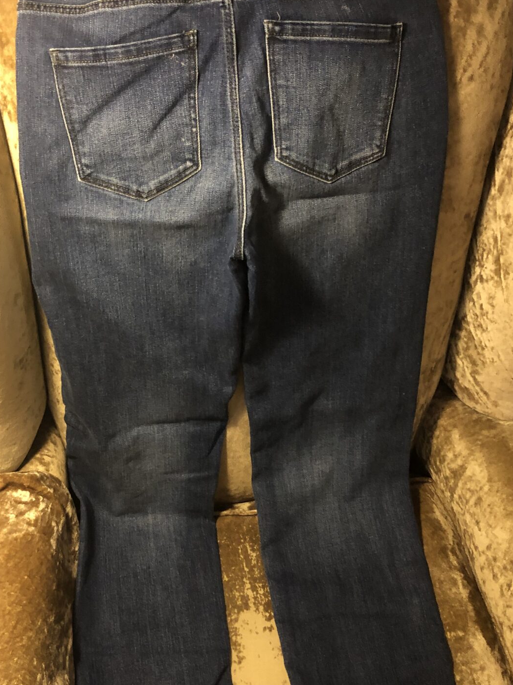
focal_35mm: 41
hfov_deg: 35.0
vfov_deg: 45.8
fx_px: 810
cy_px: 348
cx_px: 207
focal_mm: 3.99
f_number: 1.8
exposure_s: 1/8
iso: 100
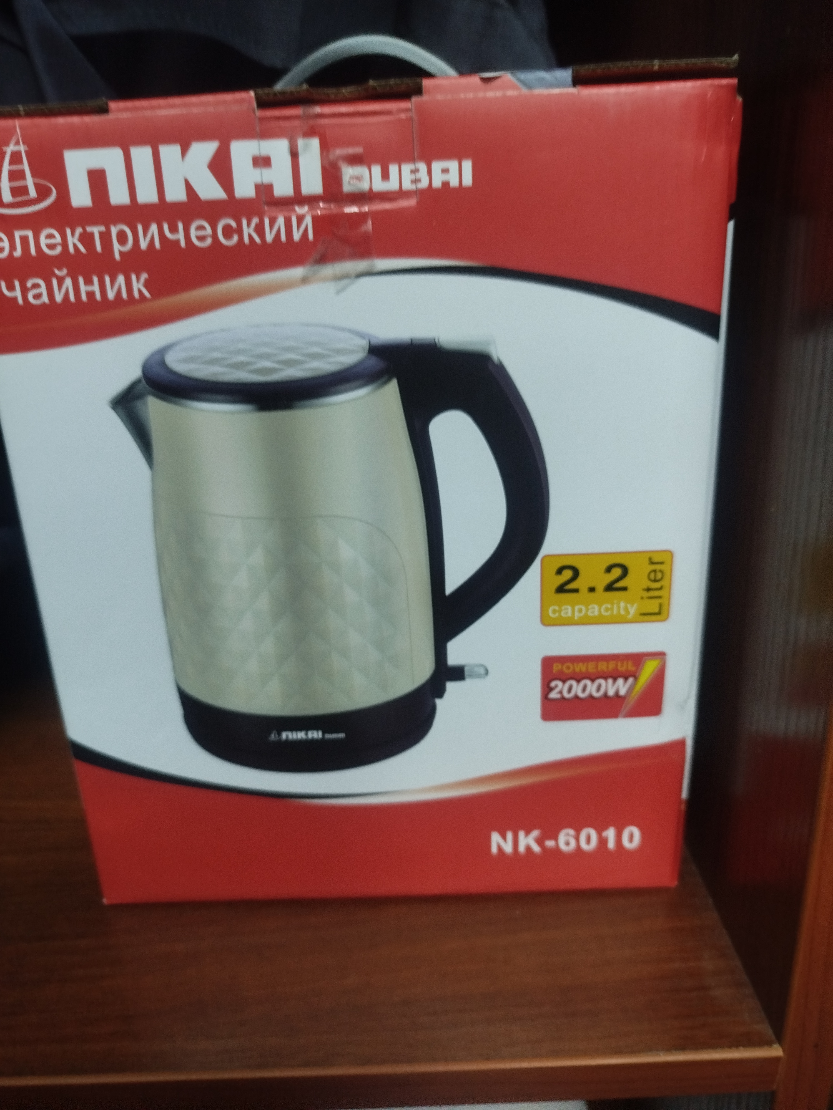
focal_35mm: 24
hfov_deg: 56.8
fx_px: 770
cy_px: 555
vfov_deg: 71.6
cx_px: 416
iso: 640
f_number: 1.7
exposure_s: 1/17
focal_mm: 5.31
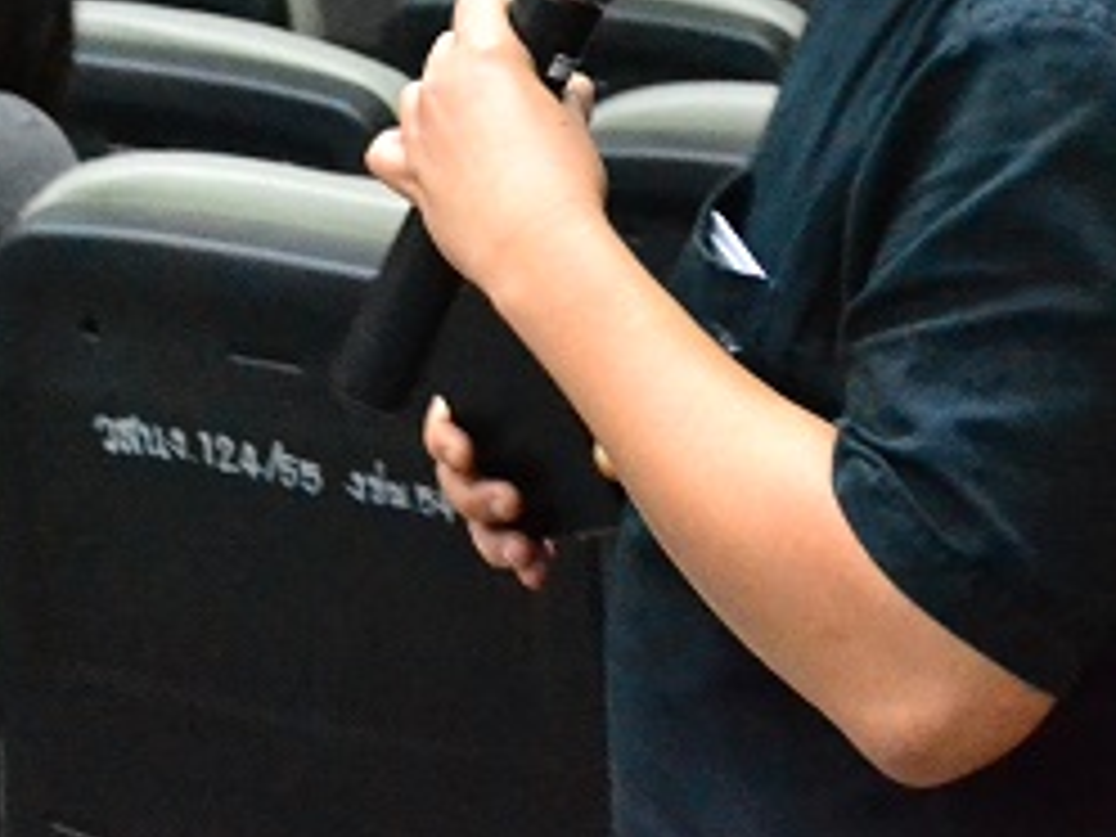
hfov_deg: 10.6
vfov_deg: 7.9
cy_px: -223
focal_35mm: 186
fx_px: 5997
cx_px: 472
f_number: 5.3
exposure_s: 1/25
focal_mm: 40
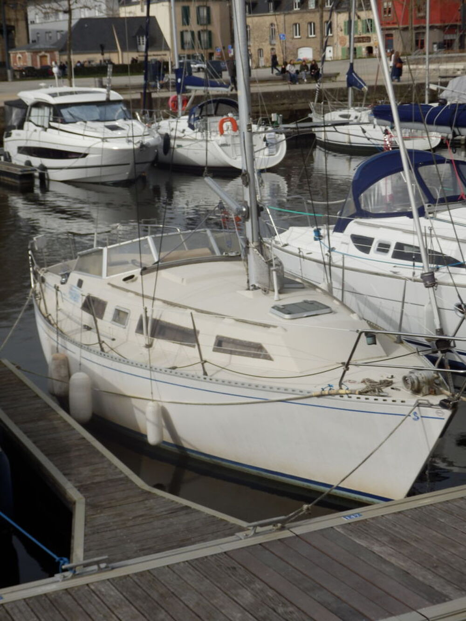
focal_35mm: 60
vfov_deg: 32.2
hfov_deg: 24.4
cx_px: 233
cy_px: 310
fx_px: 1077
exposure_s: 1/160
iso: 80
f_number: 12
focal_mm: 10.8
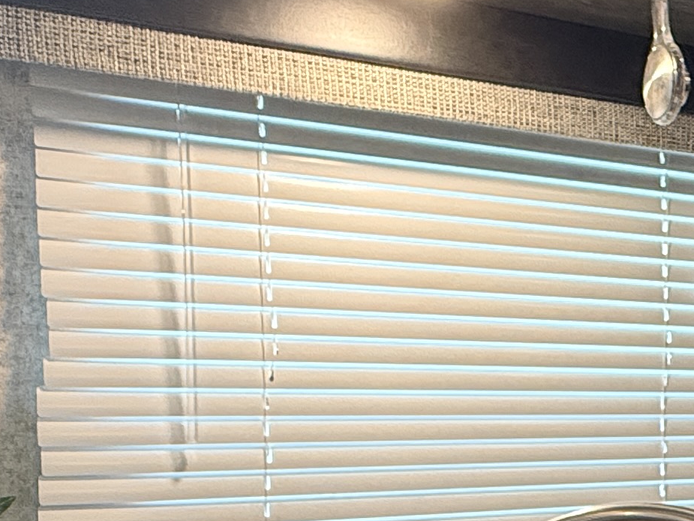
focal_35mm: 61
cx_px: 1039
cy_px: 428
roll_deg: -1.0
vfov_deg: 23.6
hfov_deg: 24.6
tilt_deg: -2.2
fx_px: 1223
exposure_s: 1/94
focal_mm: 2.22
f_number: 2.2
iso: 320
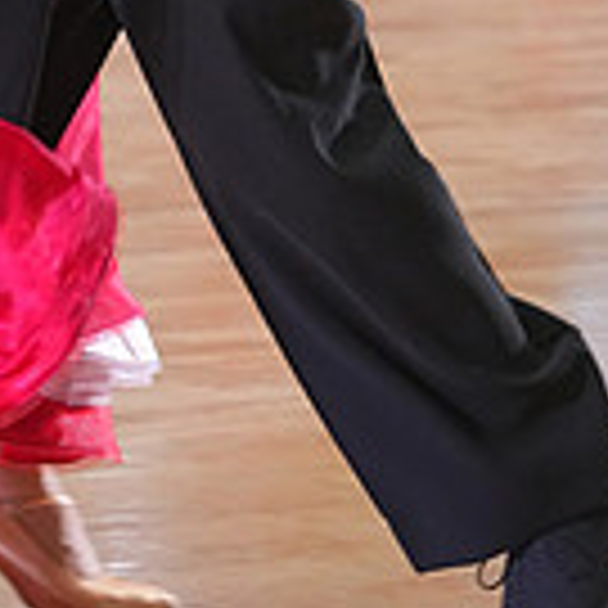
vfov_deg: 3.2
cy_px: -279
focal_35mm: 544
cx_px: 29
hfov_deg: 3.2
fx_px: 10810
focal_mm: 149
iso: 3200
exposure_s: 1/200
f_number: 5.6
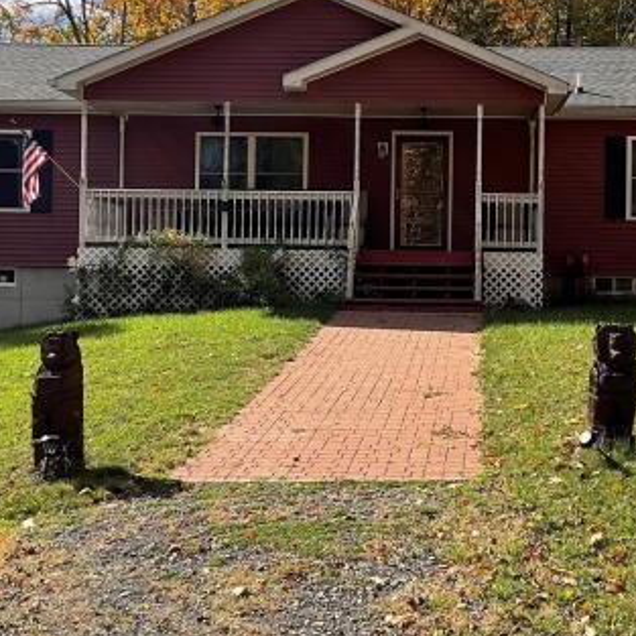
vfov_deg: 29.0
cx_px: 404
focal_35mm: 59
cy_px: 242
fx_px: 1226
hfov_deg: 28.9
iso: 16
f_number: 1.8
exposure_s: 1/1377
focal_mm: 3
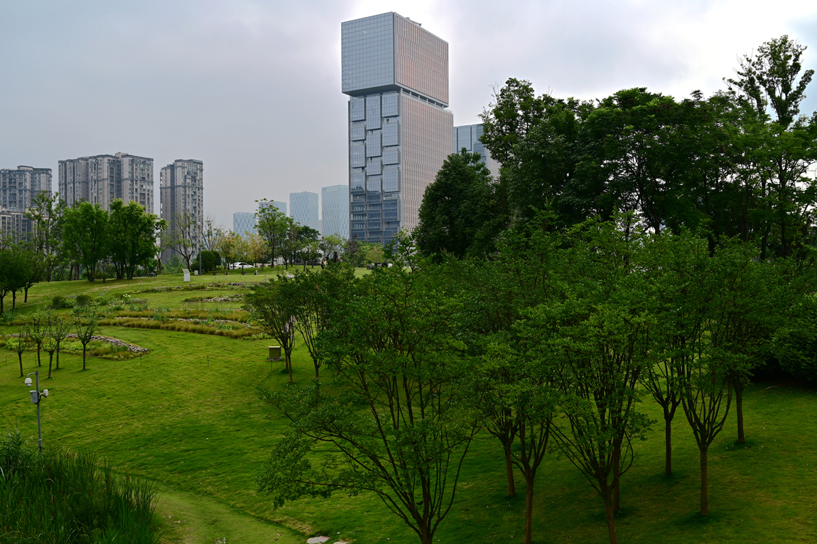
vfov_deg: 41.1
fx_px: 726
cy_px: 272
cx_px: 408
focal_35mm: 32
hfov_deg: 58.7
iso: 100
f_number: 8
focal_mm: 32
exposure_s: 1/100
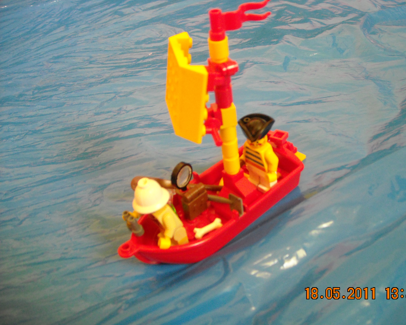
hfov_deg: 49.0
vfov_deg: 40.1
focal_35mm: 37
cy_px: 163
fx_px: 445
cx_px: 219
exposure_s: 1/17
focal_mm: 5.7
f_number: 2.8
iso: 400
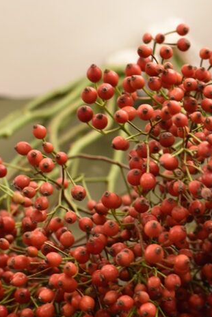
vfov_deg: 18.6
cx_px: 166
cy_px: 202
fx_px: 972
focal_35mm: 110
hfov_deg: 12.4
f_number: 5
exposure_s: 1/50
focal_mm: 50
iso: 1800
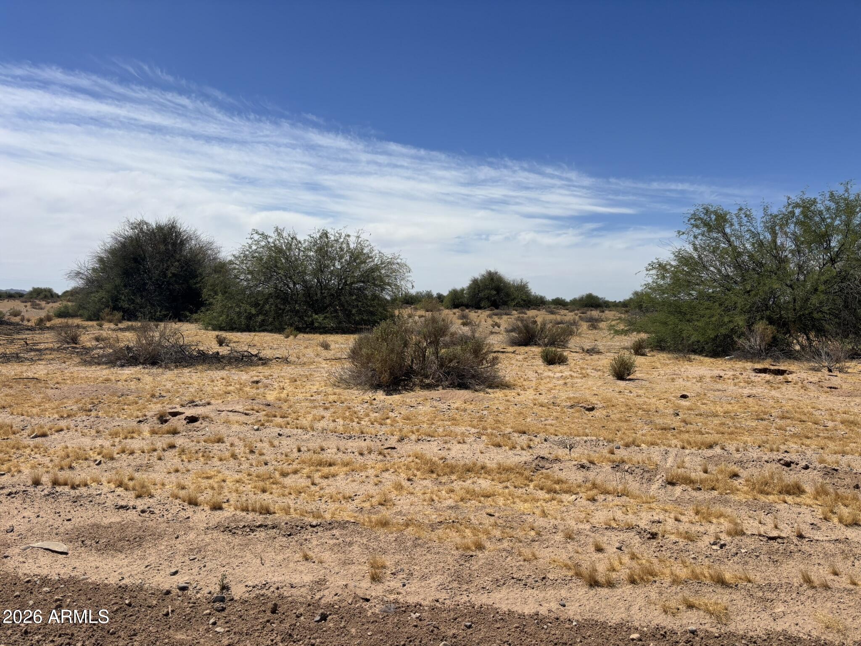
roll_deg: -1.9
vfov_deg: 53.1
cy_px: 323
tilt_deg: -3.0
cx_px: 430
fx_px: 647
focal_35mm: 26
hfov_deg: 67.3
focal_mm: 5.96
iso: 50
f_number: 1.6
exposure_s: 1/7194
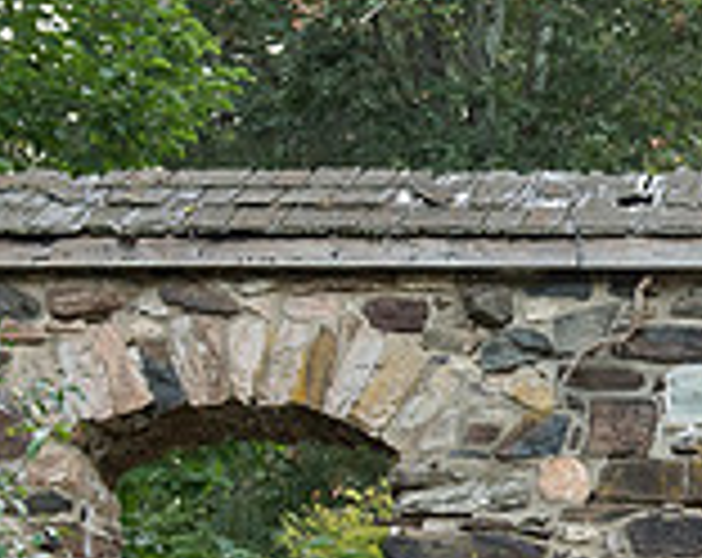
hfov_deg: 12.6
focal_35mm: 146
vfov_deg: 10.5
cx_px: 1059
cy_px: 465
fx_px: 3026
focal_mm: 40
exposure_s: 1/200
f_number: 4
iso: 1600
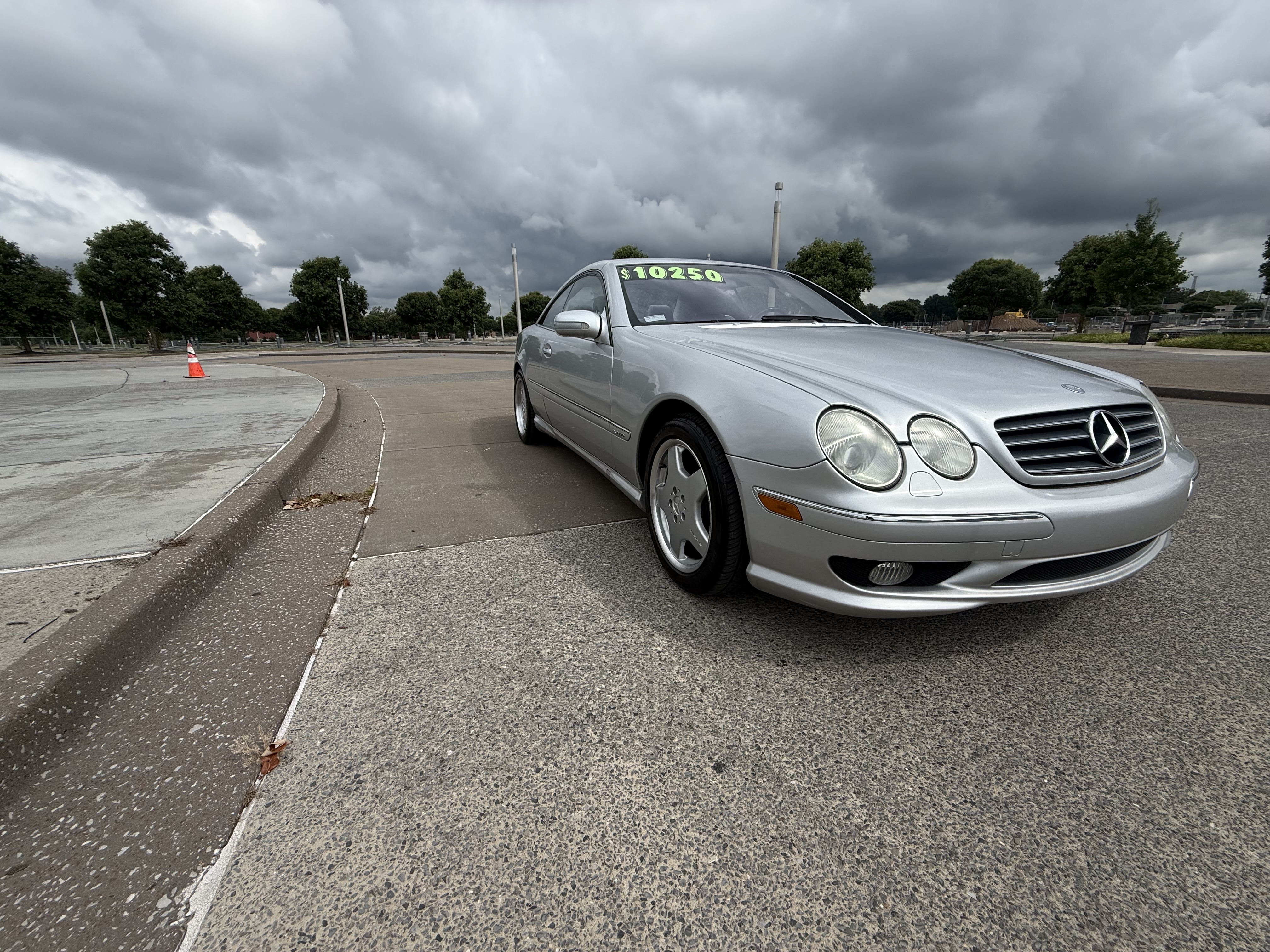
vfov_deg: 85.7
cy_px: 476
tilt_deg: -16.7
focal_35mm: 14
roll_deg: +0.7
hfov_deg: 102.1
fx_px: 514
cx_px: 635
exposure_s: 1/3663
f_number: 2.2
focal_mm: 2.22
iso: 50
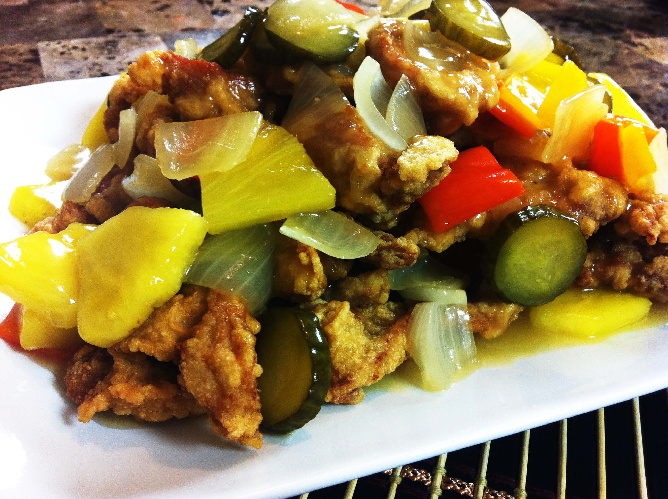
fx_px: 674
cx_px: 334
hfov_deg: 52.7
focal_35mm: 35
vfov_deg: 40.6
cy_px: 250
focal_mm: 3.85
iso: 80
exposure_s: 1/17
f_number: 2.8
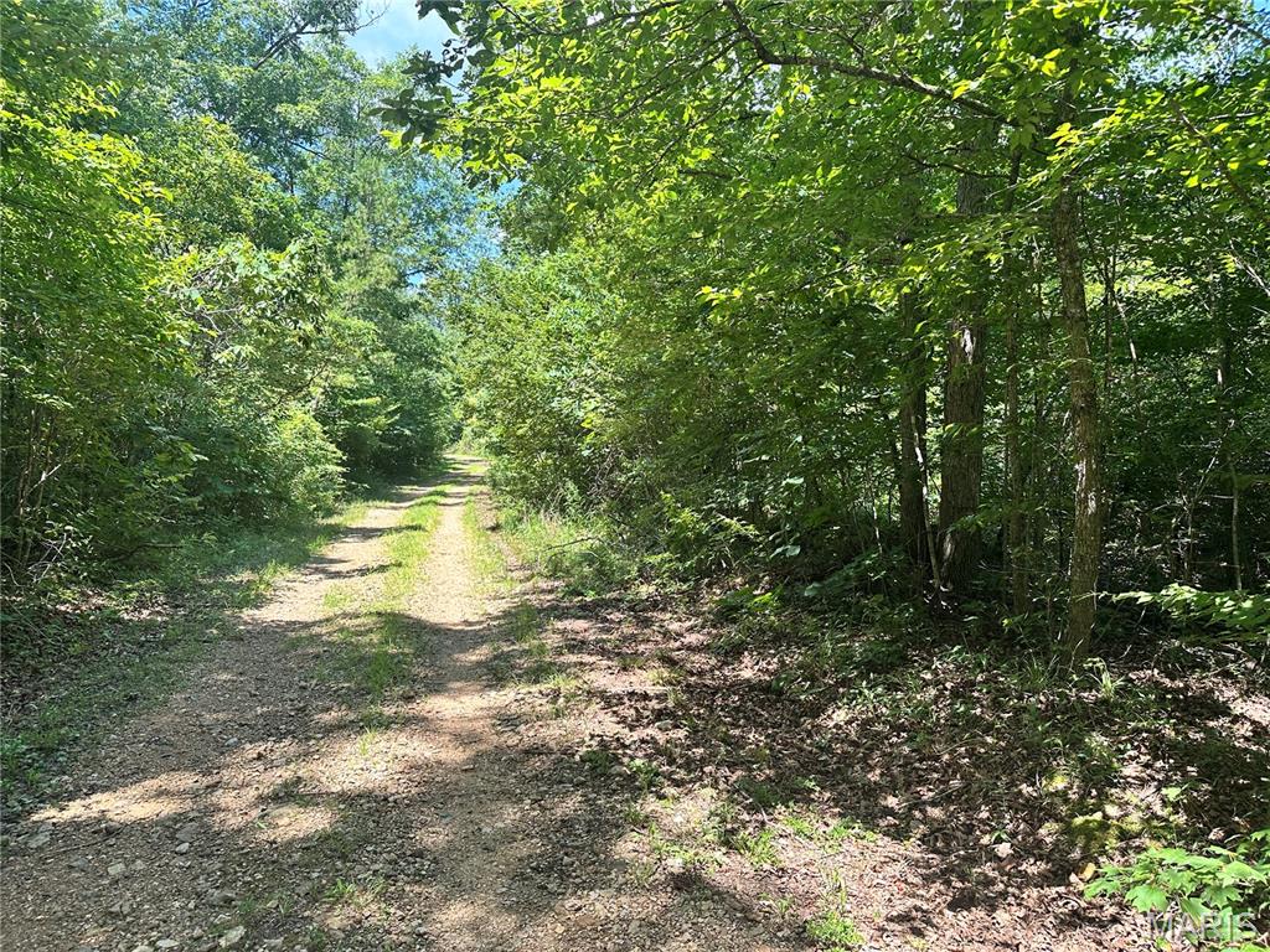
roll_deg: -0.6
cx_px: 635
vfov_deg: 56.8
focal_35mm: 24
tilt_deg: -2.6
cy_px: 476
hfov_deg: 71.6
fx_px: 881
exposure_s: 1/685
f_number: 1.78
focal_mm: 6.86
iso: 80
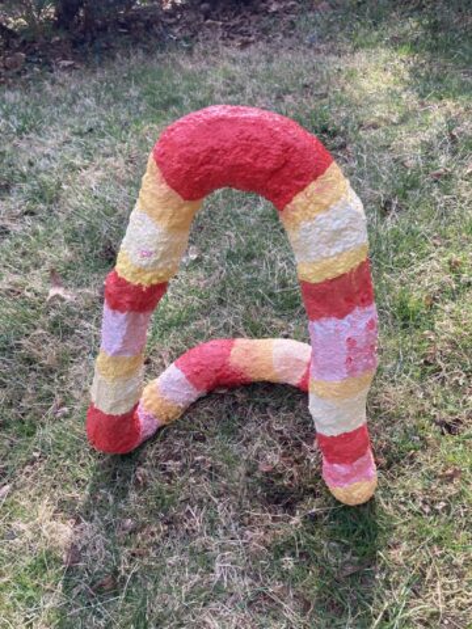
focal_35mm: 28
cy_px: 314
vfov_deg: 63.4
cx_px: 236
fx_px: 509
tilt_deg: -45.5
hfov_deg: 49.7
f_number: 1.8
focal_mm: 3.99
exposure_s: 1/203
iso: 20
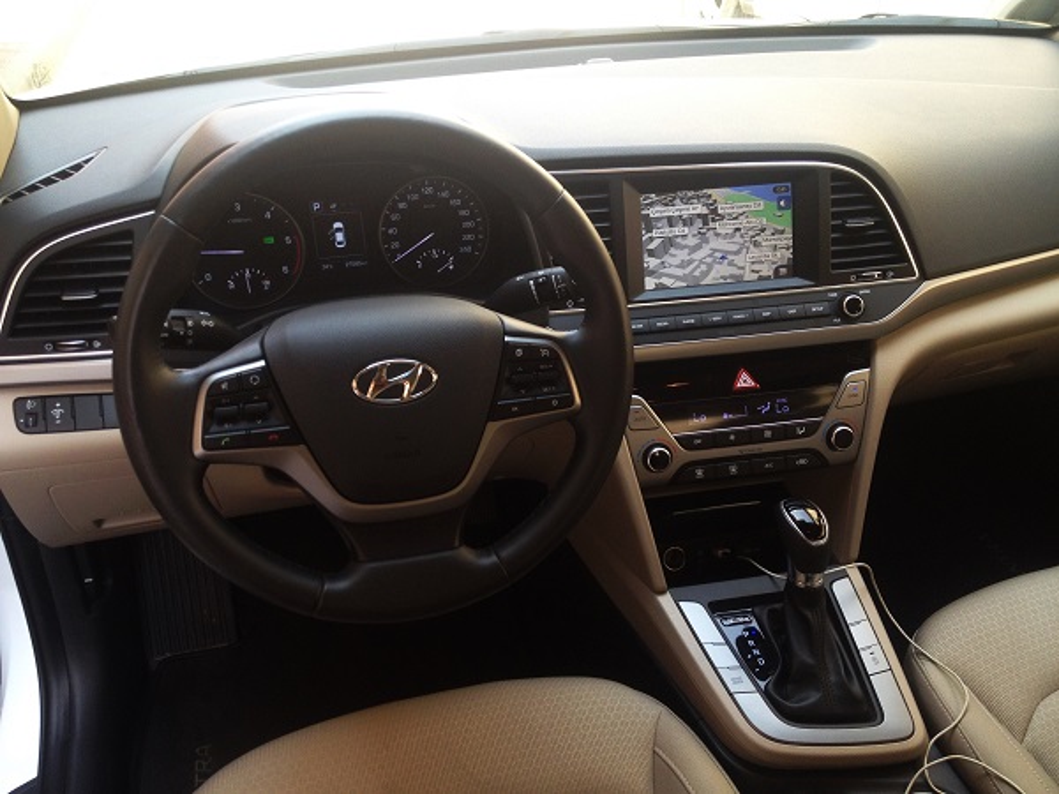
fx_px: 1071
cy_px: 397
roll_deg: +0.6
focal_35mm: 35
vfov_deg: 40.7
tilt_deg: -32.5
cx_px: 530
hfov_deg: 52.6
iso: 50
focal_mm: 4.28
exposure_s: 1/60
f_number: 2.4
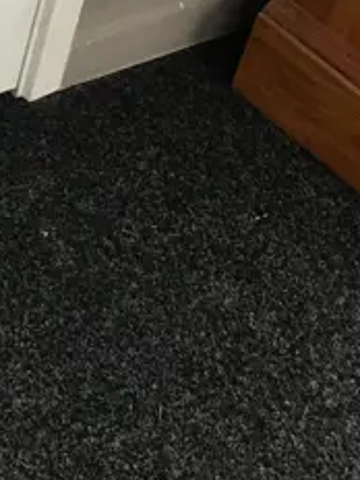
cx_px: -426
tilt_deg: -42.0
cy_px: 103
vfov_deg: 15.3
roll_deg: -3.7
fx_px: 1775
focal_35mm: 128
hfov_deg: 10.4
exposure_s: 1/17
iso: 50
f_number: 2.2
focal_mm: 4.15
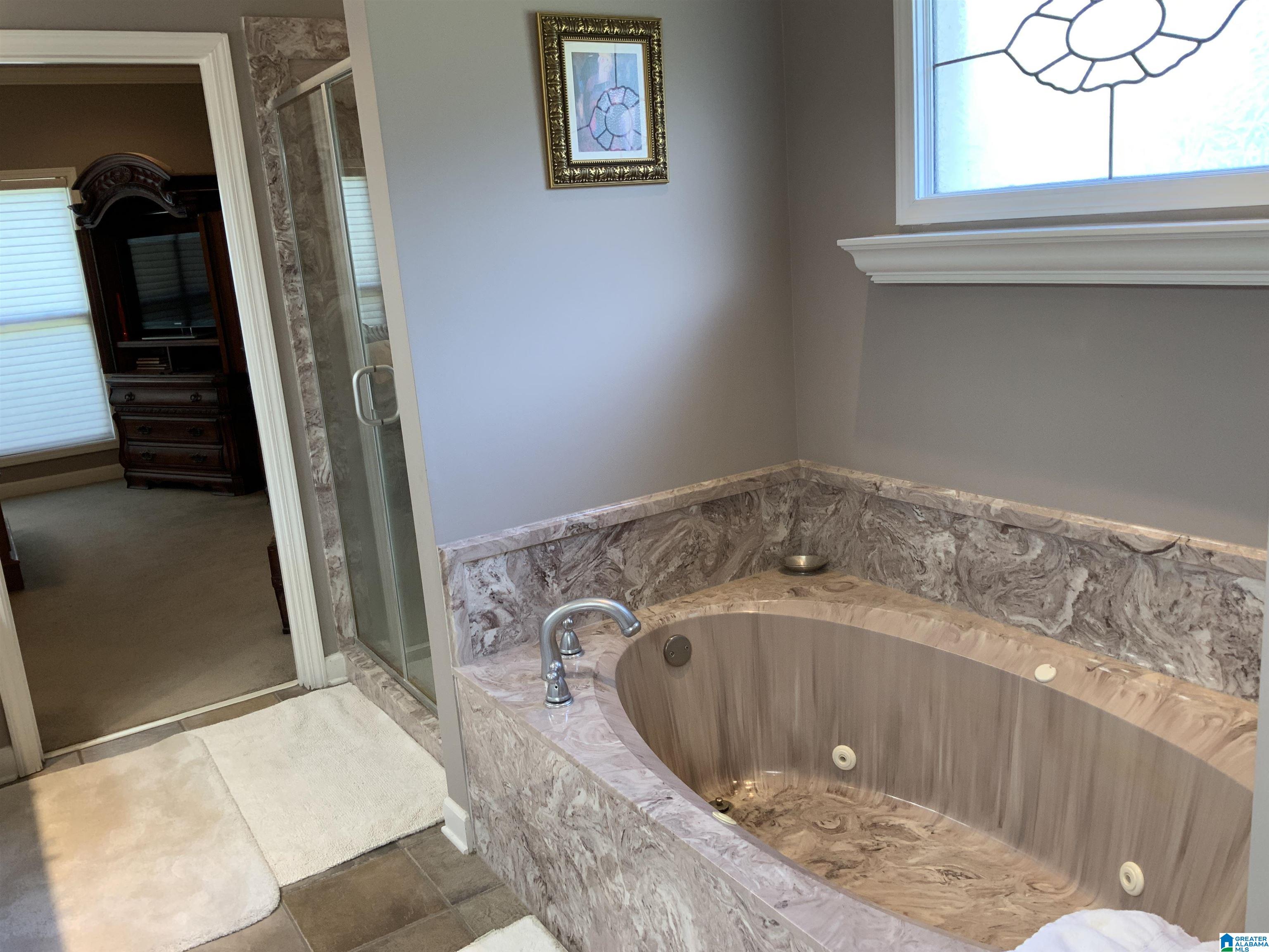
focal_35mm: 29
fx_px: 1063
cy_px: 476
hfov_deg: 61.7
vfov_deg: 48.2
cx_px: 634
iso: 50
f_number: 1.8
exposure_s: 1/60
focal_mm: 3
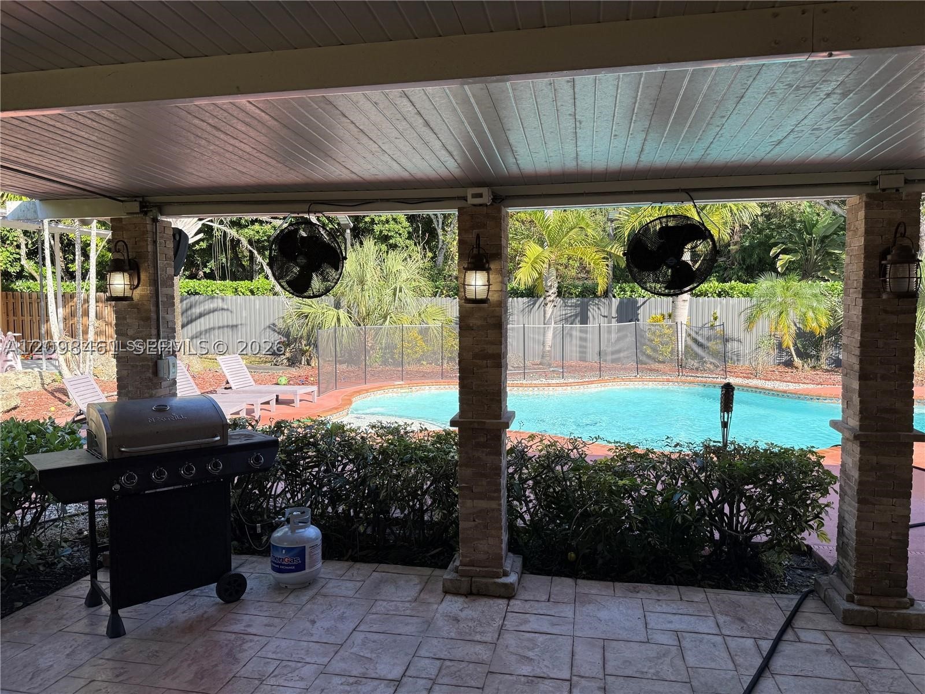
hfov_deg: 71.6
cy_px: 347
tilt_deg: -2.9
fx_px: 641
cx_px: 462
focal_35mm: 24
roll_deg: -0.2
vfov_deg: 56.8
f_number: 1.78
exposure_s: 1/1075
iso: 80
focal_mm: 6.76
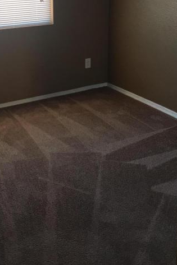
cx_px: 57
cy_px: 62
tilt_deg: -15.2
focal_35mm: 49
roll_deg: +0.4
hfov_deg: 27.3
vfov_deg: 39.1
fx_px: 362
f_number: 2.2
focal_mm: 4.15
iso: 32
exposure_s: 1/30
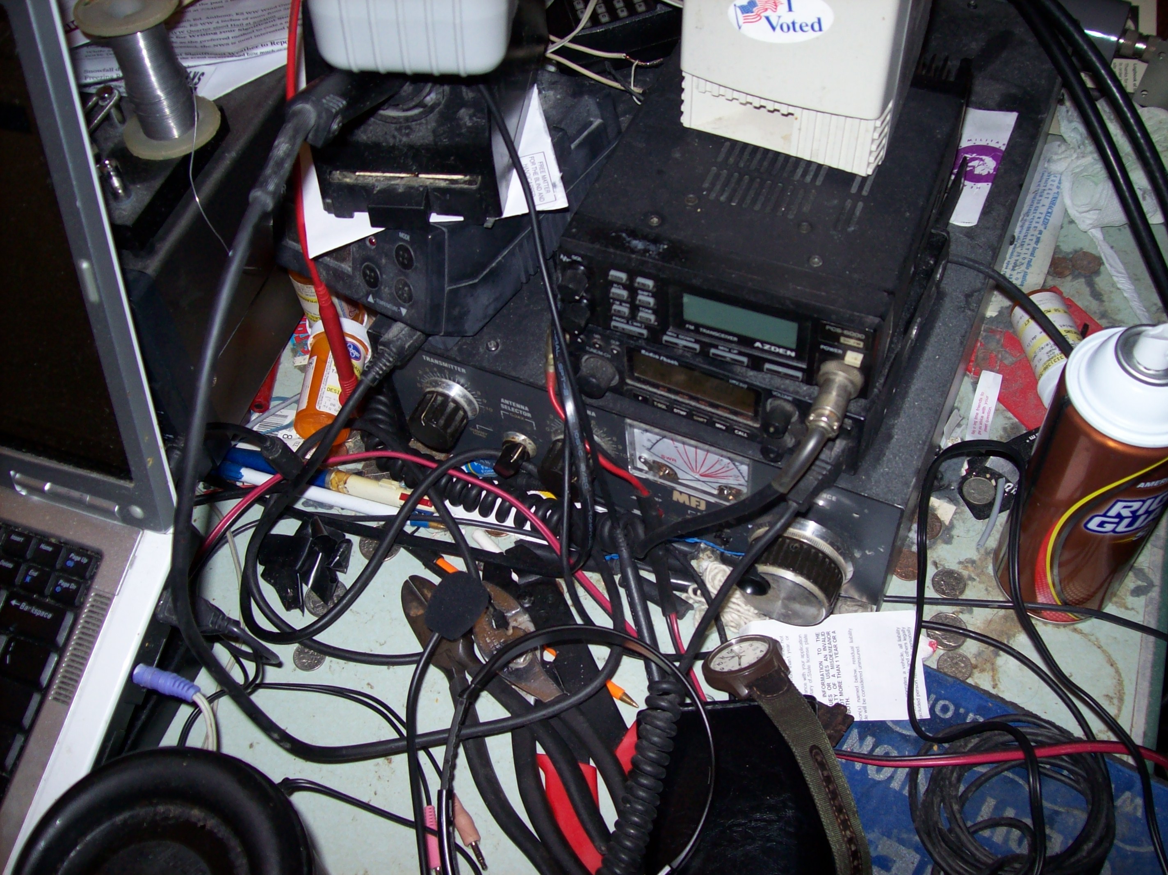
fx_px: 1214
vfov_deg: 39.6
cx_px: 584
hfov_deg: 51.4
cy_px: 438
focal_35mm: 36
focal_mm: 6
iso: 80
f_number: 2.7
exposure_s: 1/64
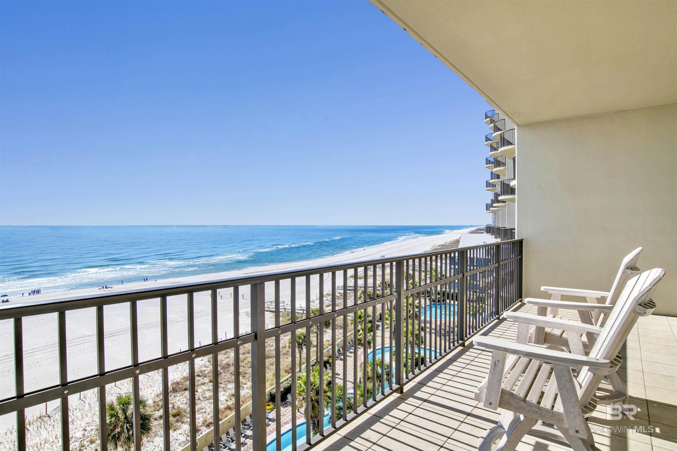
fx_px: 338
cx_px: 338
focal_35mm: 18
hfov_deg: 90.0
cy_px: 226
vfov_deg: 67.4
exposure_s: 1/400
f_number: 11
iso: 200
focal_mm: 18
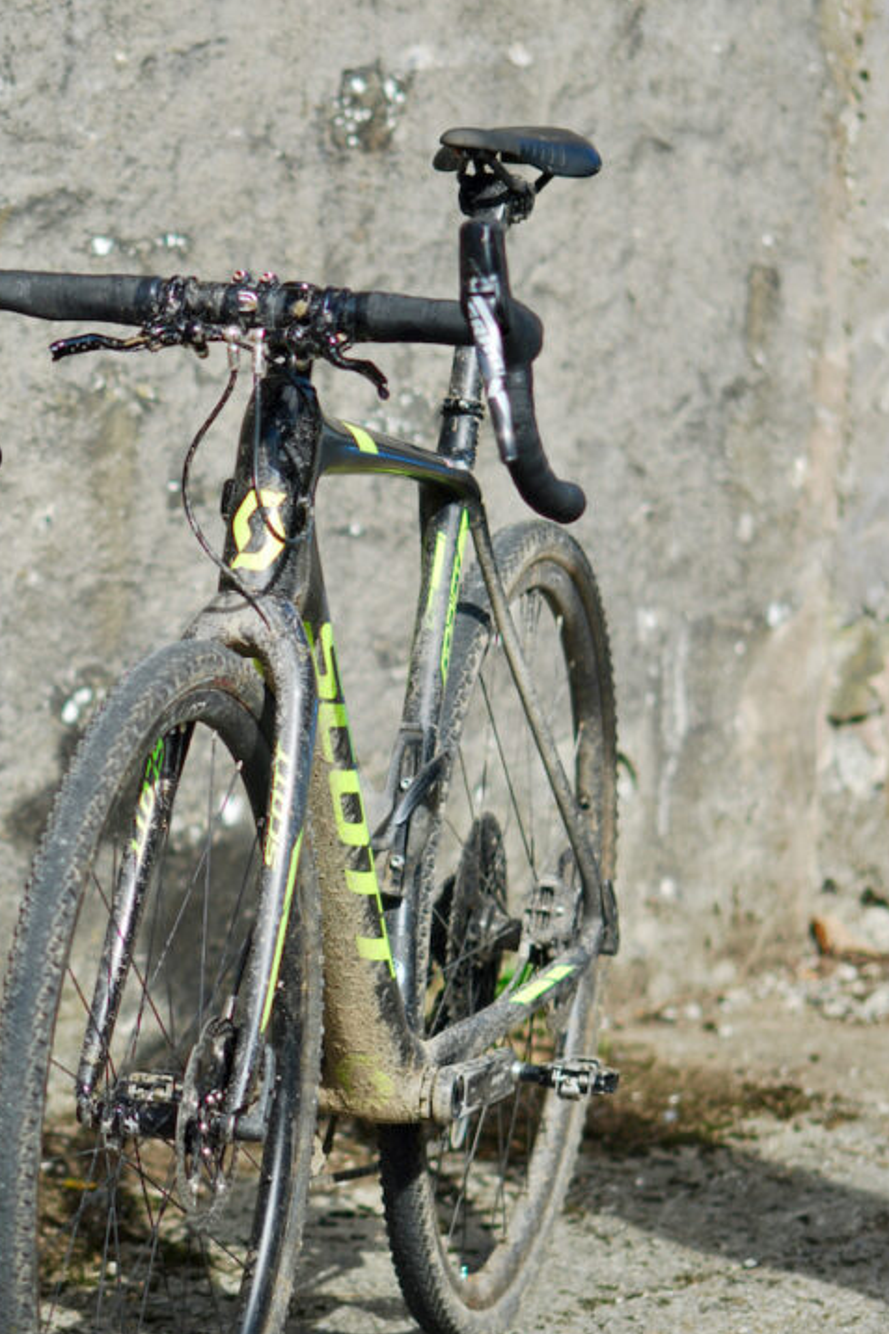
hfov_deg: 6.1
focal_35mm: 226
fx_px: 8364
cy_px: 715
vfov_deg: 9.1
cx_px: 298
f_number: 2.8
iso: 100
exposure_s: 1/800
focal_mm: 105
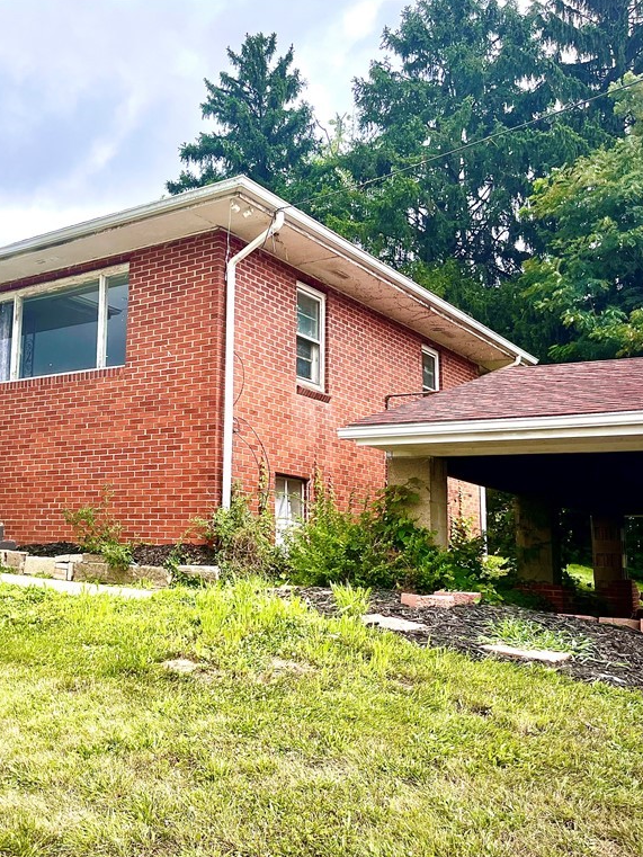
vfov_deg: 52.6
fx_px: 867
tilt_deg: +8.7
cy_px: 427
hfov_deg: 38.2
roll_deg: -2.0
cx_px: 77
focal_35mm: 35
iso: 50
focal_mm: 5.1
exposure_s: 1/2410
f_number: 1.6
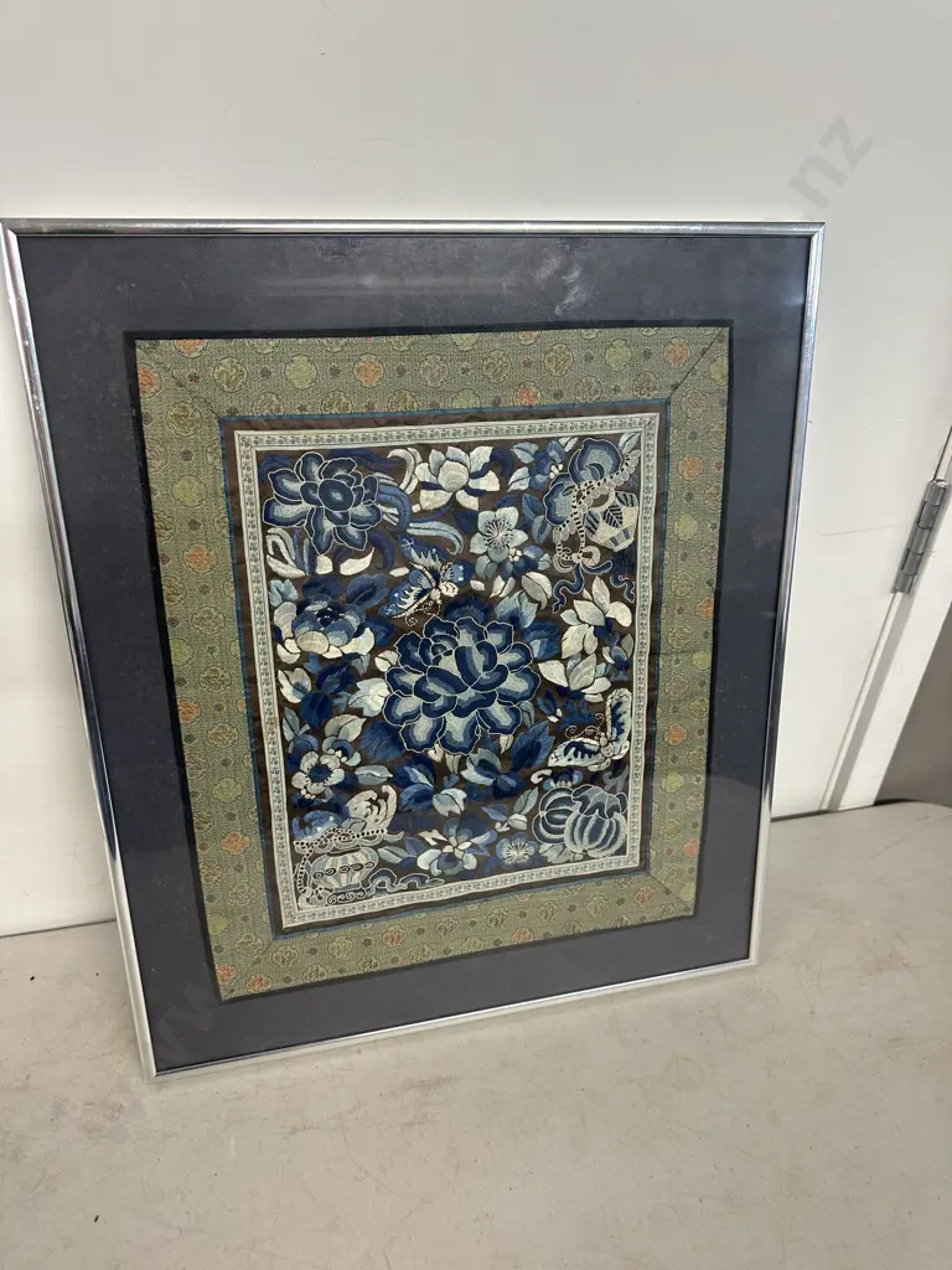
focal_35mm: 24
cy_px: 635
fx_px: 880
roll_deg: -3.7
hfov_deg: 56.8
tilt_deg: -33.7
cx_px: 476
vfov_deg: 71.6
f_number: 1.78
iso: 160
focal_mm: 6.86
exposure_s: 1/50
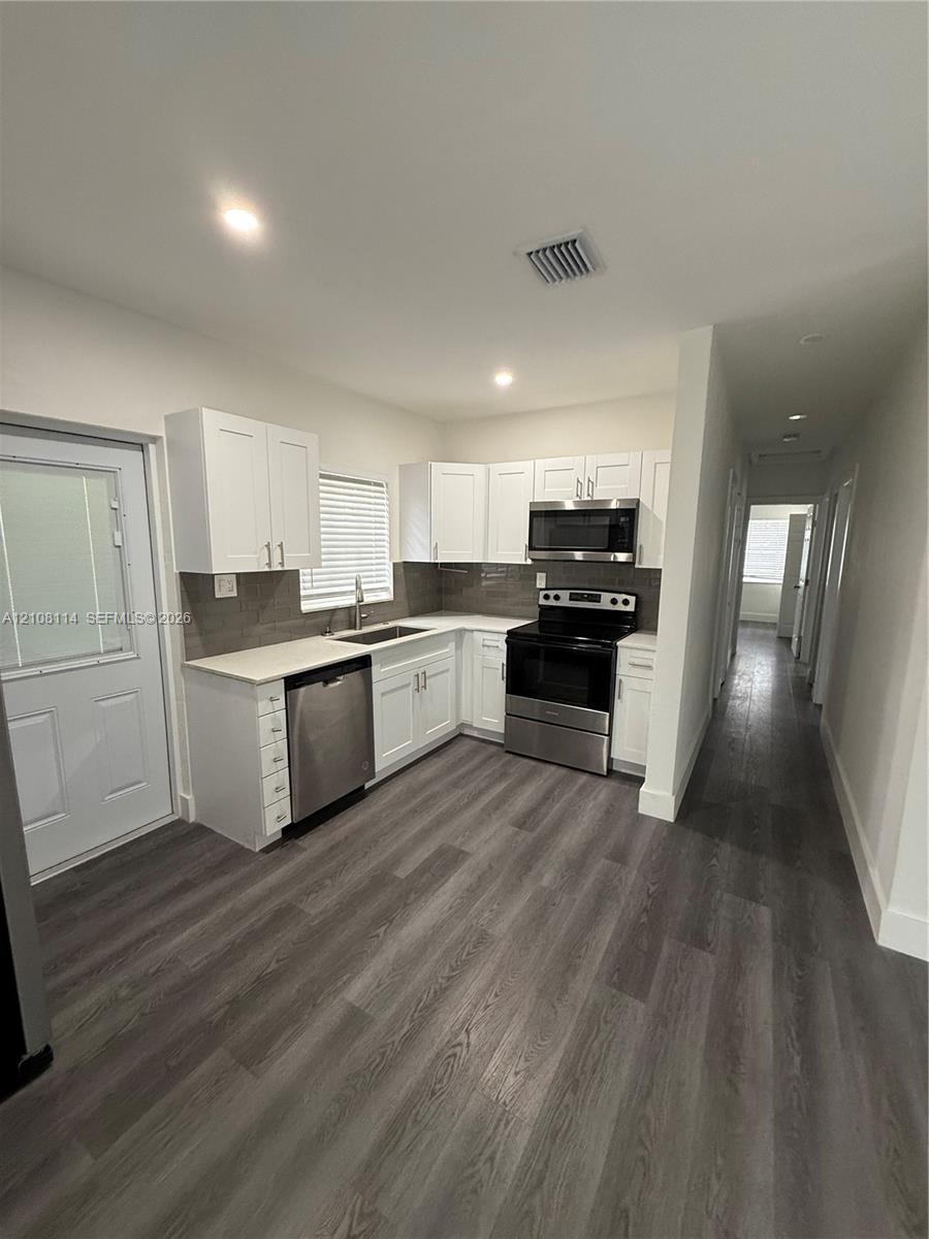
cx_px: 464
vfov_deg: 102.1
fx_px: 501
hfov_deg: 85.7
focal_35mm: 14
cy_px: 620
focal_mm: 2.22
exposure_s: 1/60
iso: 200
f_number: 2.2
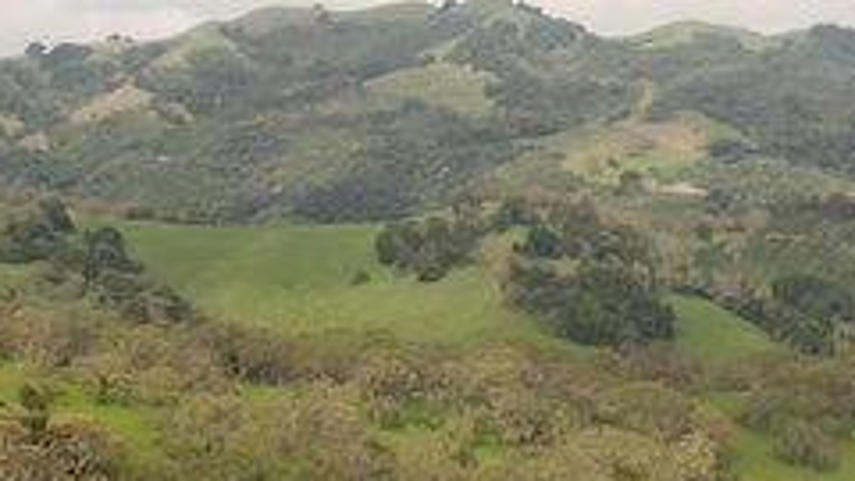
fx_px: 2902
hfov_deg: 15.7
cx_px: 1190
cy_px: 381
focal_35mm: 128
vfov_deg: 9.5
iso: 100
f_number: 6.7
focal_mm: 26
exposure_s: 1/180
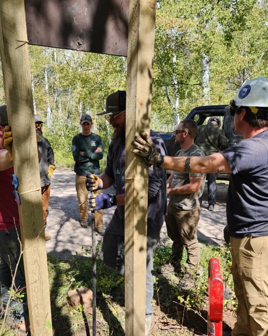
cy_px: 199
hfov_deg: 48.2
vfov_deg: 58.4
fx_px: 297
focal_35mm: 30
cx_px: 104
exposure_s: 1/742
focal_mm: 5.4
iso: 20
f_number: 1.8
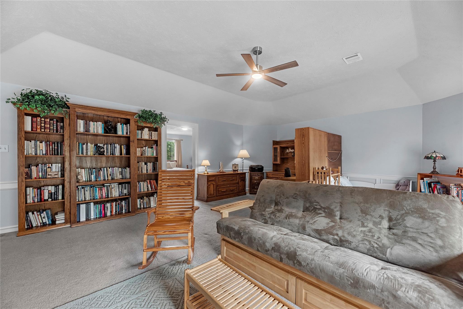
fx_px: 180
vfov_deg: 81.2
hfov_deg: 104.2
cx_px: 232
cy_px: 154
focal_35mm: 14
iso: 250
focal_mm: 14
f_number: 9
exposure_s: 1/30
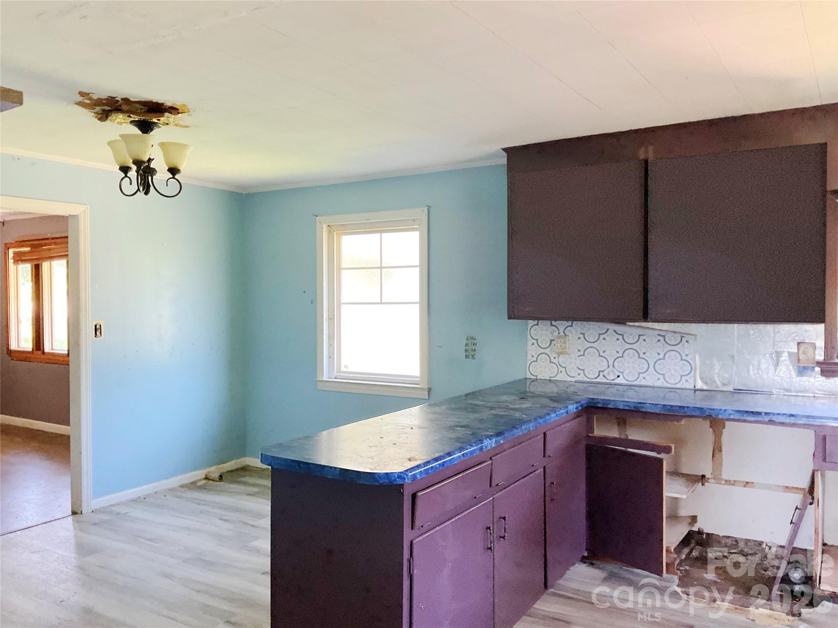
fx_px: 702
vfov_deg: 48.2
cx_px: 419
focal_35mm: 29
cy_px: 314
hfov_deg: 61.7
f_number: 1.8
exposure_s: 1/60
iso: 200
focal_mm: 3
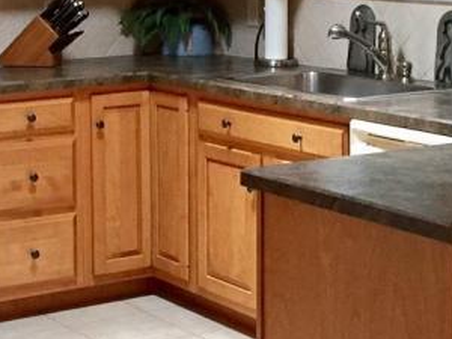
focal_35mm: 99
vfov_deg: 14.9
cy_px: 80
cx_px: 133
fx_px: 1293
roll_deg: +1.0
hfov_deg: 19.7
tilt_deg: -6.4
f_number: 2.2
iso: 125
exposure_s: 1/30
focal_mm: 4.15
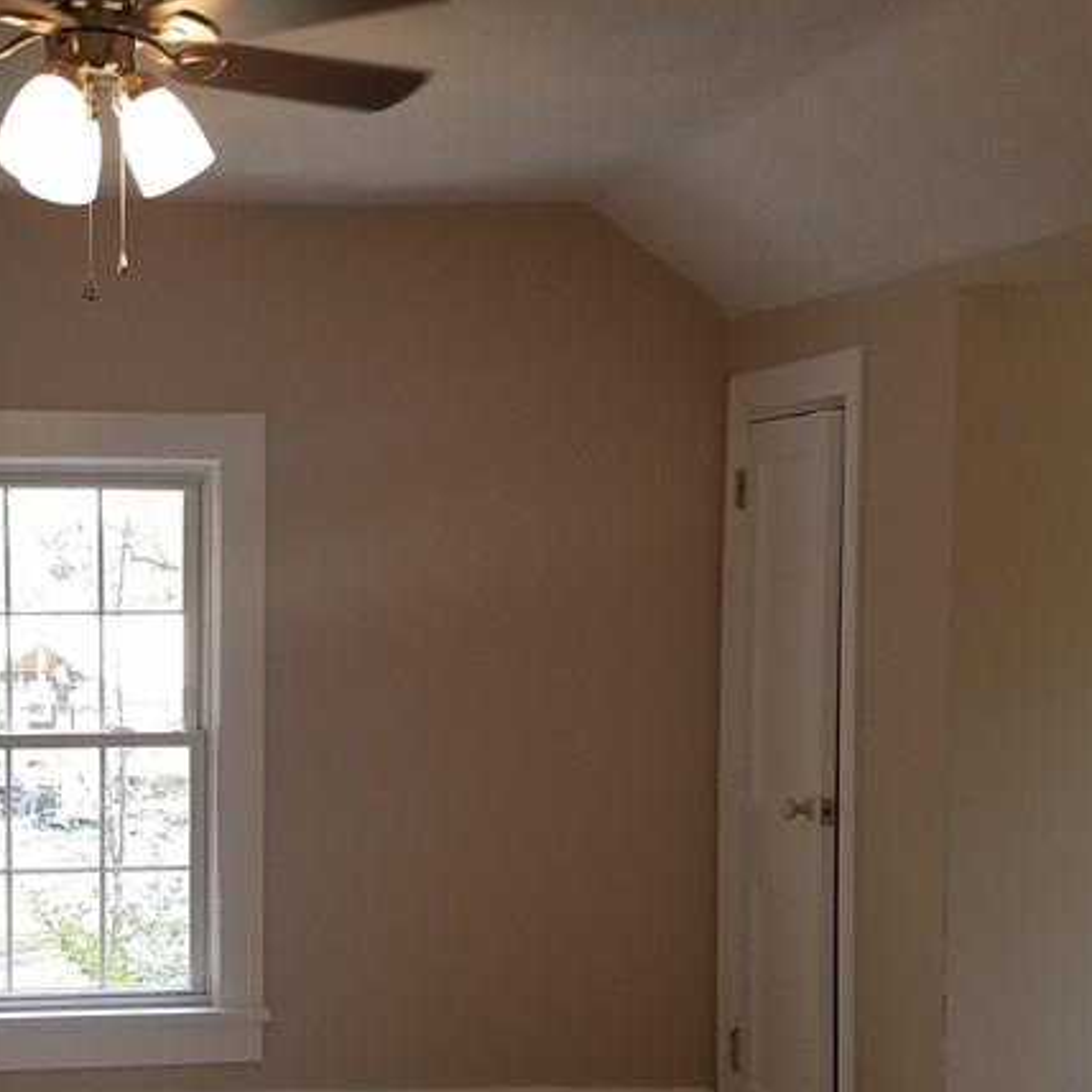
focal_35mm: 55
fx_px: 1963
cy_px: 607
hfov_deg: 30.2
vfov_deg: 31.1
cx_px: 184
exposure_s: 1/120
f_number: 1.7
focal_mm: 4.2
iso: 64
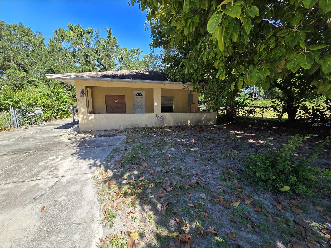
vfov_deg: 89.9
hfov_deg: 106.2
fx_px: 124
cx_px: 166
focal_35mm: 13
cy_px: 124
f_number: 2.2
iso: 50
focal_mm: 2.2
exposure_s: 1/818
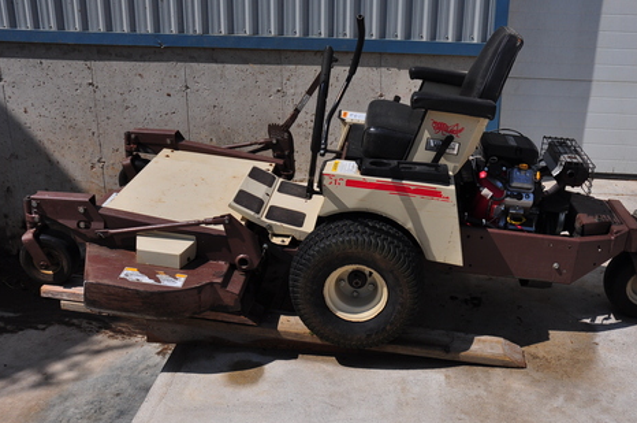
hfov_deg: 46.4
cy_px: 213
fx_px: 742
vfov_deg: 31.8
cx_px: 351
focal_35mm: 42
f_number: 5.6
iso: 200
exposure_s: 1/3200
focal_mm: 24
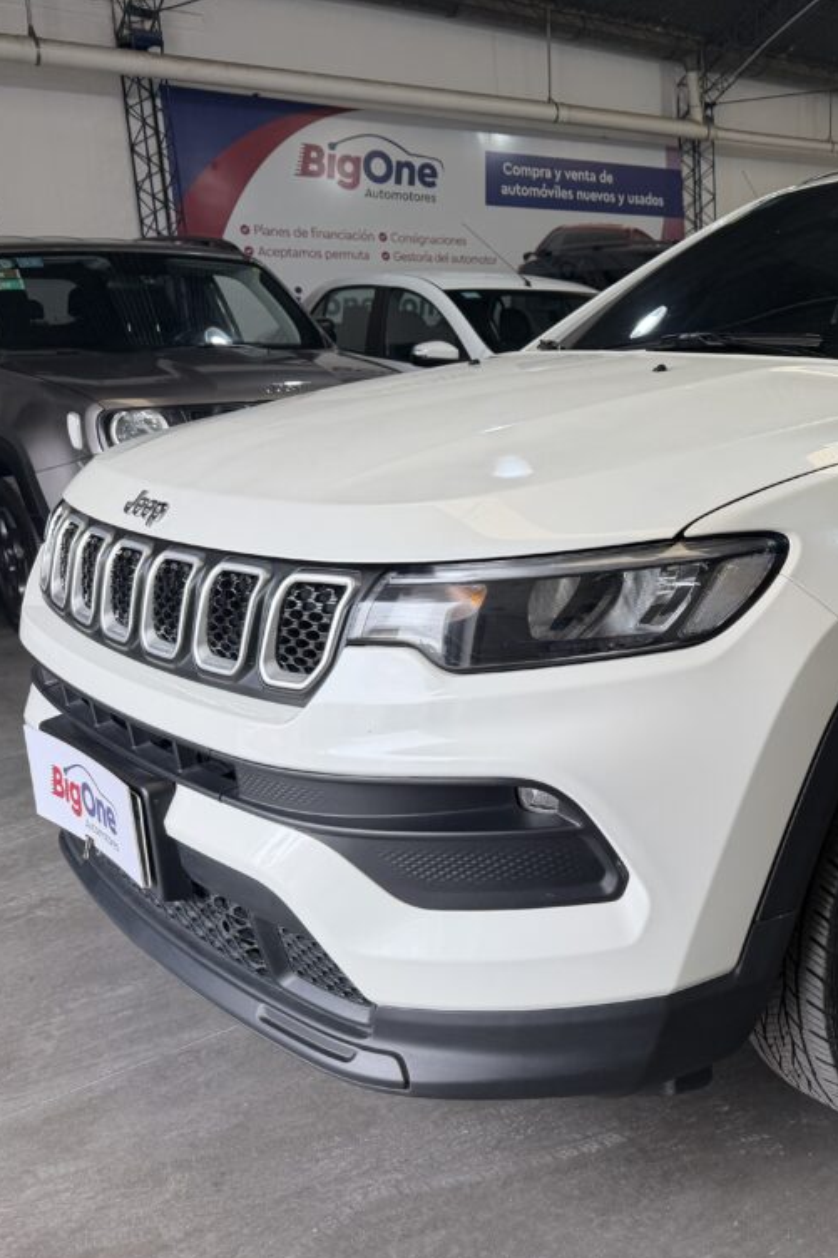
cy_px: 639
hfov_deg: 35.9
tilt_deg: -14.6
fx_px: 1188
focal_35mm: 34
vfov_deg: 55.8
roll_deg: +0.8
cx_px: 793
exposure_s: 1/121
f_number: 1.78
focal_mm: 6.76
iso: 100
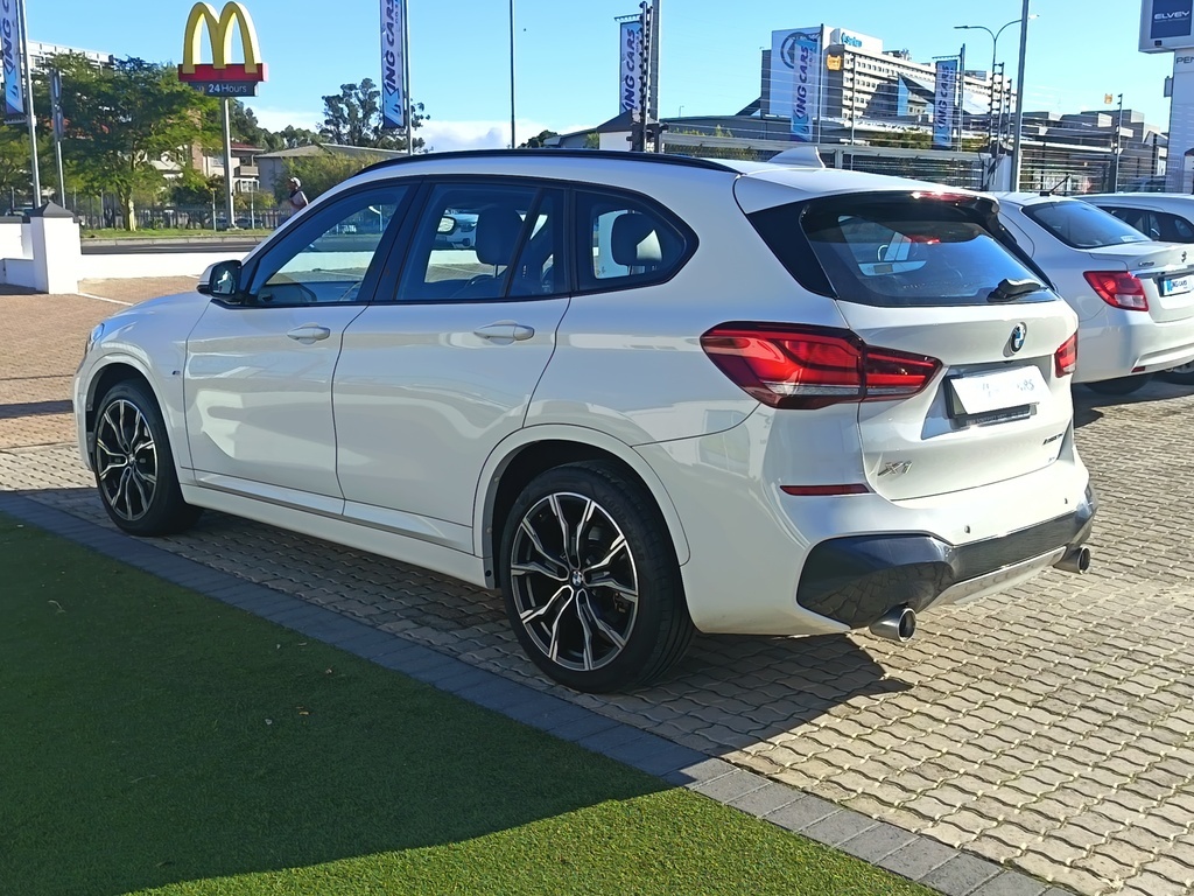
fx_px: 1276
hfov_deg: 50.1
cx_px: 597
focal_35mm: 37
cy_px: 448
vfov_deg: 38.7
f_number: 1.75
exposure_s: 1/560
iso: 100
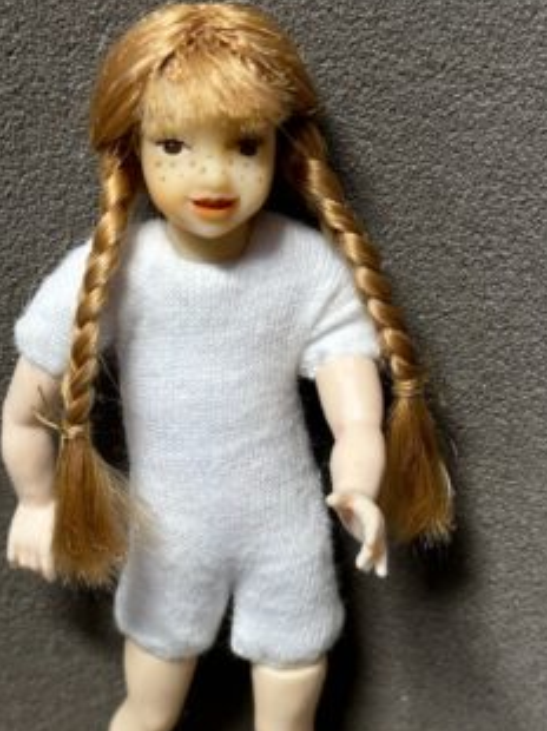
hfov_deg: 23.6
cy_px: 439
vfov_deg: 31.1
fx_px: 1308
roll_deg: -3.9
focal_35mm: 62
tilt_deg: -34.0
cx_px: 217
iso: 80
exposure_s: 1/121
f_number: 1.78
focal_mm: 6.86
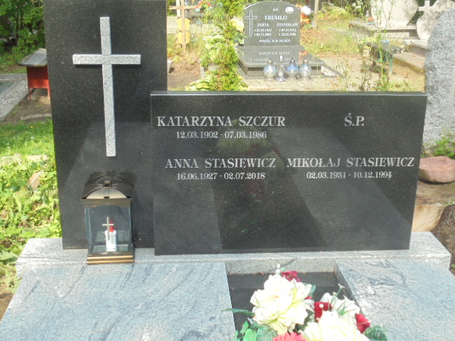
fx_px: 565
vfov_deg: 33.6
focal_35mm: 43
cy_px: 170
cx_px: 228
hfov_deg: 43.9
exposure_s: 1/160
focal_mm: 7.8
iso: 100
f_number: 4.5
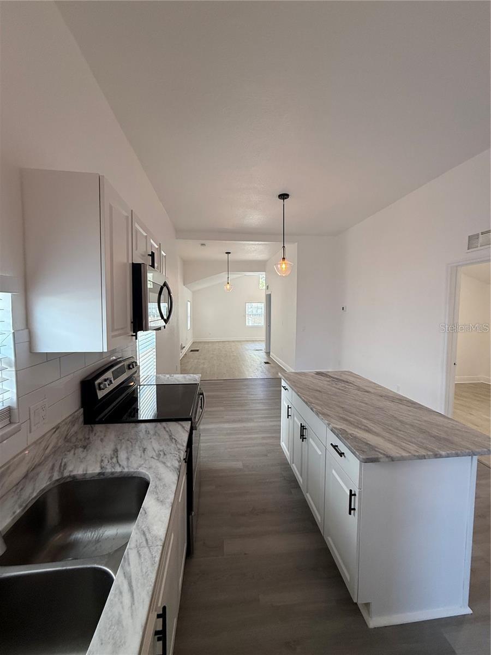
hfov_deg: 85.7
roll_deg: +0.0
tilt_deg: -3.3
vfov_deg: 102.1
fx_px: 265
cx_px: 246
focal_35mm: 14
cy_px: 328
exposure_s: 1/120
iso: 200
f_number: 2.2
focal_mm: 2.22
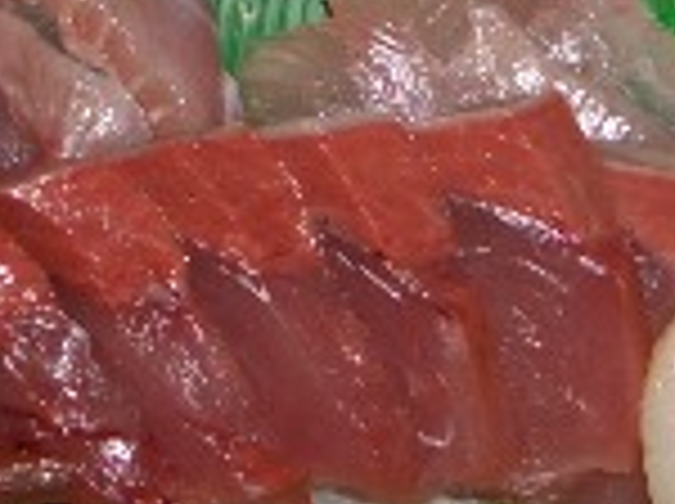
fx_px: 2998
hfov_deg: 12.8
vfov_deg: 9.5
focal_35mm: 154
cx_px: 243
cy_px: -72
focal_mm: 4.8
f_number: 4
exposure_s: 1/40
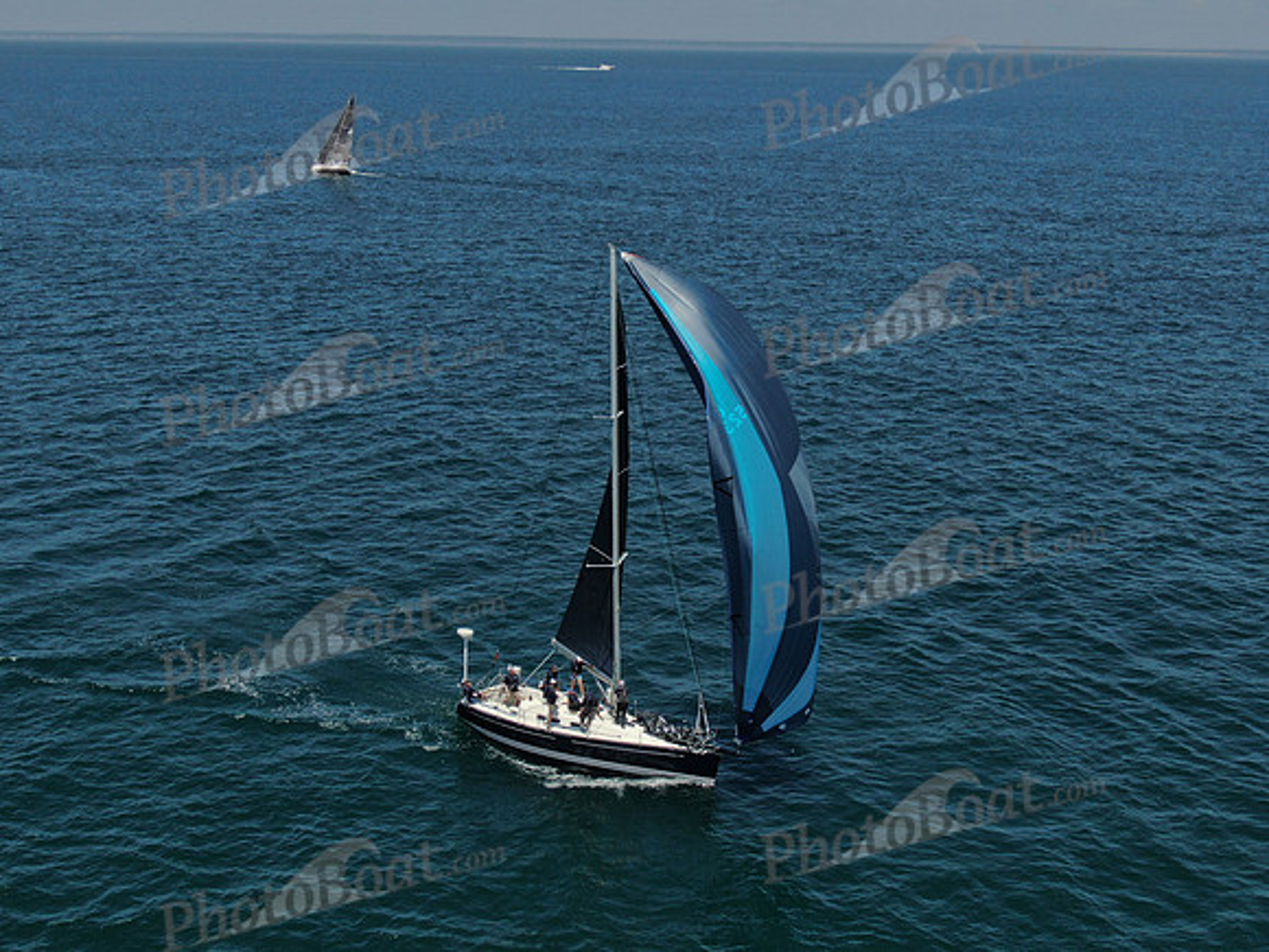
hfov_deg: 39.7
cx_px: 634
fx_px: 1760
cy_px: 476
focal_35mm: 48
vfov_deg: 30.3
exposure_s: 1/1250
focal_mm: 8.6
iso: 100
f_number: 3.8
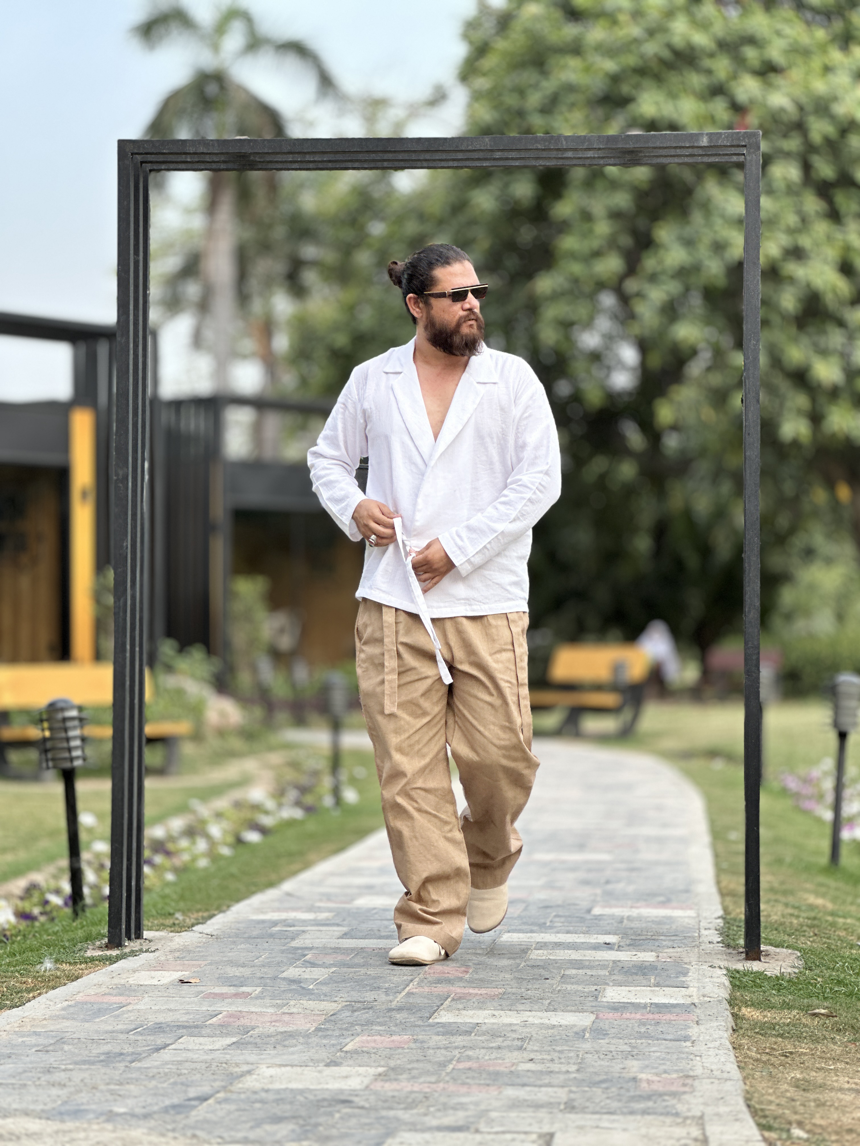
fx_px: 2551
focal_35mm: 77
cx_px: 430
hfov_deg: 19.1
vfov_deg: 25.3
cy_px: 573
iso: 25
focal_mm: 9
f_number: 2.8
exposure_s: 1/121
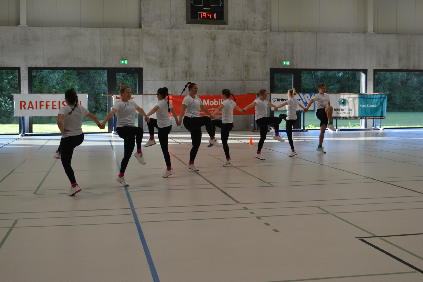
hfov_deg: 41.1
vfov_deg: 28.1
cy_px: 141
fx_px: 564
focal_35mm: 48
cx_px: 212
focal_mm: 32
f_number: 5.6
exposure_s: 1/125
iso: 360
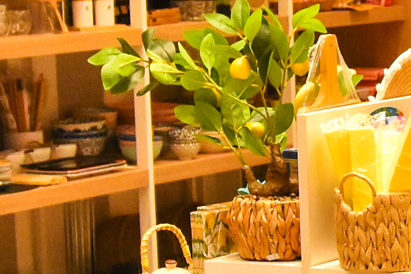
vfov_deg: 7.3
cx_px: 871
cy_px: 241
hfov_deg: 10.0
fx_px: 2146
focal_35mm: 188
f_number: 2.8
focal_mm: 20
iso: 3200
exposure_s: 1/1000
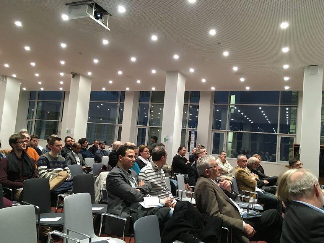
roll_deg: -5.5
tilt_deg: +3.3
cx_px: 162
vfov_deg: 48.3
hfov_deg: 61.6
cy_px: 122
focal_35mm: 29
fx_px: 272
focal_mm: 4.15
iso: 160
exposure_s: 1/33
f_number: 2.2
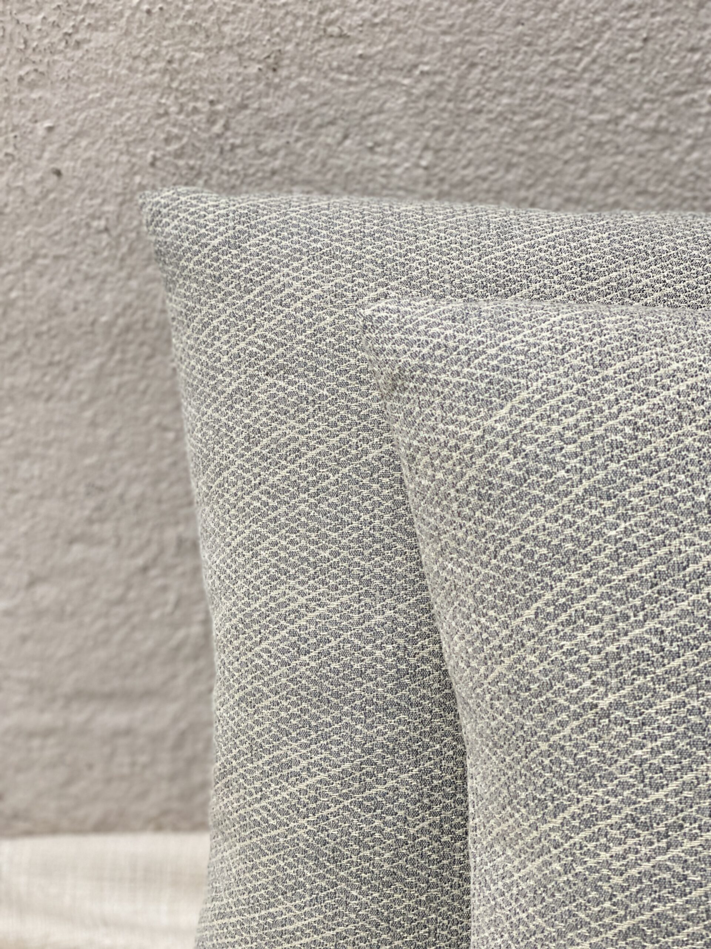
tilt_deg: -23.9
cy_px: 474
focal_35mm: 52
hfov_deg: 28.0
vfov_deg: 36.8
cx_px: 356
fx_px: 1424
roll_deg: -2.2
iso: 160
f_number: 2
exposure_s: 1/122
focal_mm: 6
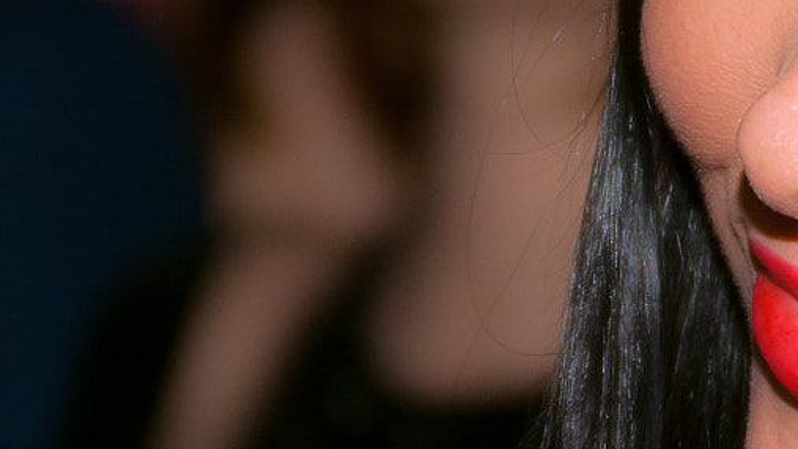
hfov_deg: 5.1
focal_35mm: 421
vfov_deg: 2.9
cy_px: 369
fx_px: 8899
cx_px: 655
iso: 500
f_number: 4.5
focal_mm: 85
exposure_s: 1/80
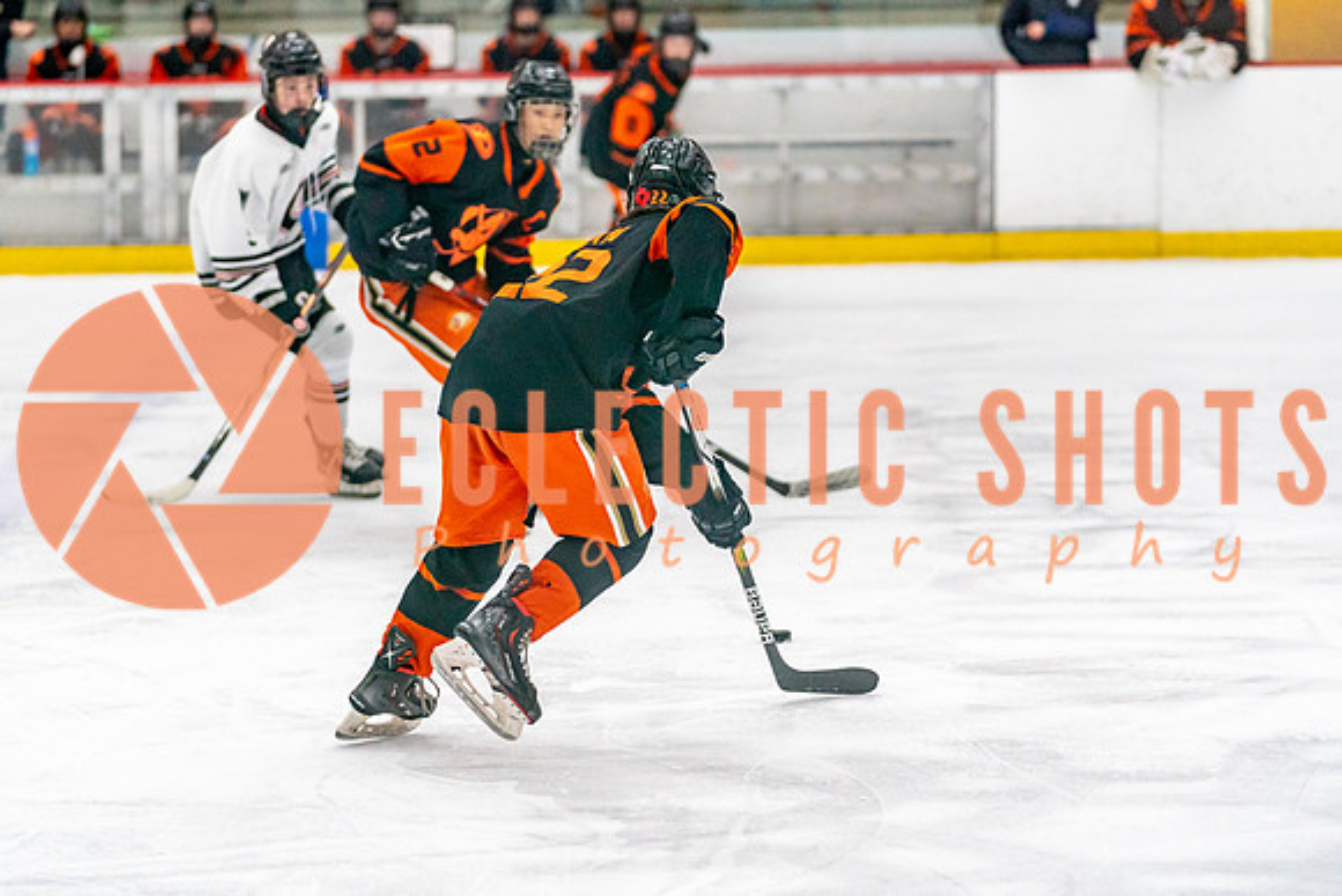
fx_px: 5391
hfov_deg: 14.2
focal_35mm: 145
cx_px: 610
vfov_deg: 9.5
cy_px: 476
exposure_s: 1/1250
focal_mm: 112
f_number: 2.8
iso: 3200
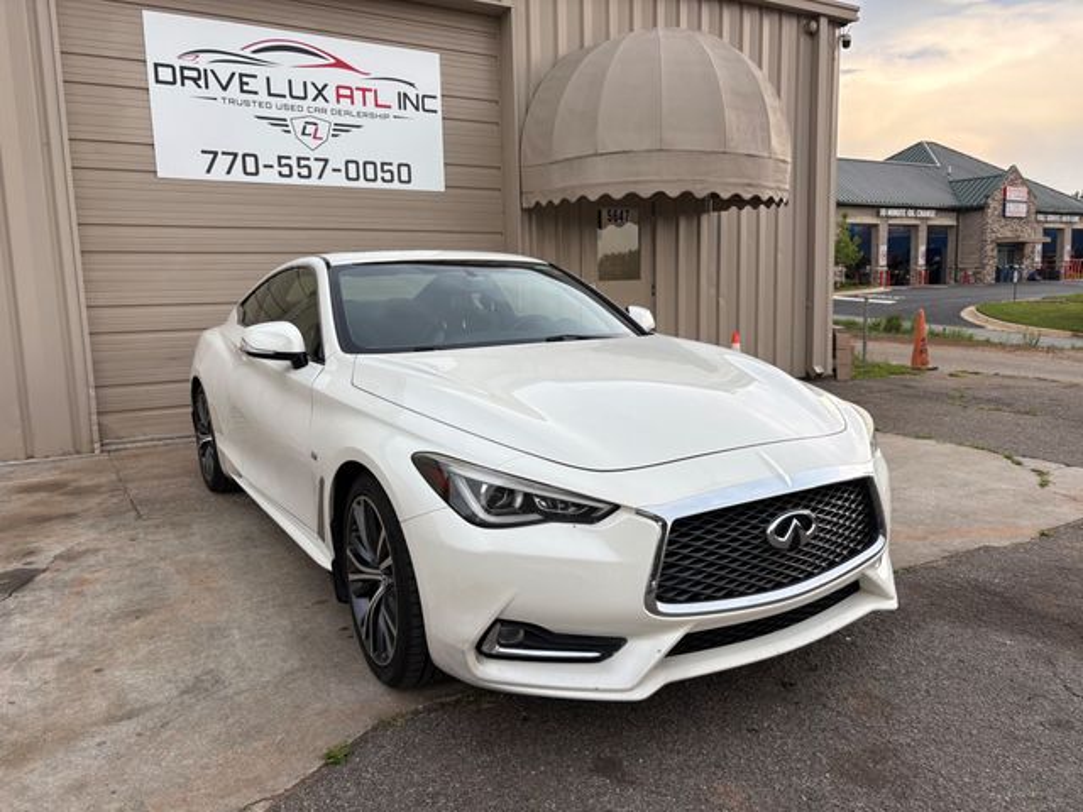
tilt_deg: -7.7
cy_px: 406
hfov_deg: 67.3
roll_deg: +2.3
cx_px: 542
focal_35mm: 26
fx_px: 813
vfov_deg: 53.1
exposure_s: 1/424
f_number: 1.6
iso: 50
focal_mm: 5.96
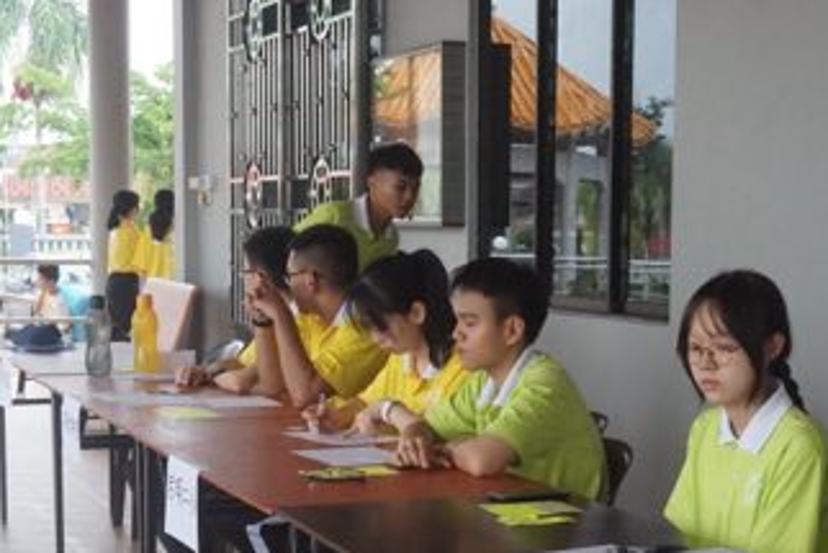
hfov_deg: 27.3
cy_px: 409
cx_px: 525
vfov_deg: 18.4
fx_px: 1697
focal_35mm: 74
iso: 5000
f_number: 14
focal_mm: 33
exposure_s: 1/125
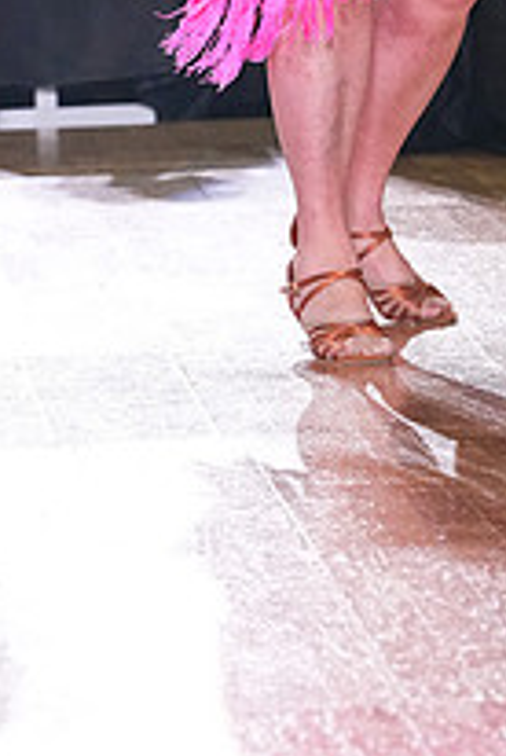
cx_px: 16
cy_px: -209
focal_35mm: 374
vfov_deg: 5.5
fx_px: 7858
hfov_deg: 3.7
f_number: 5.6
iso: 5000
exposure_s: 1/320
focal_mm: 133
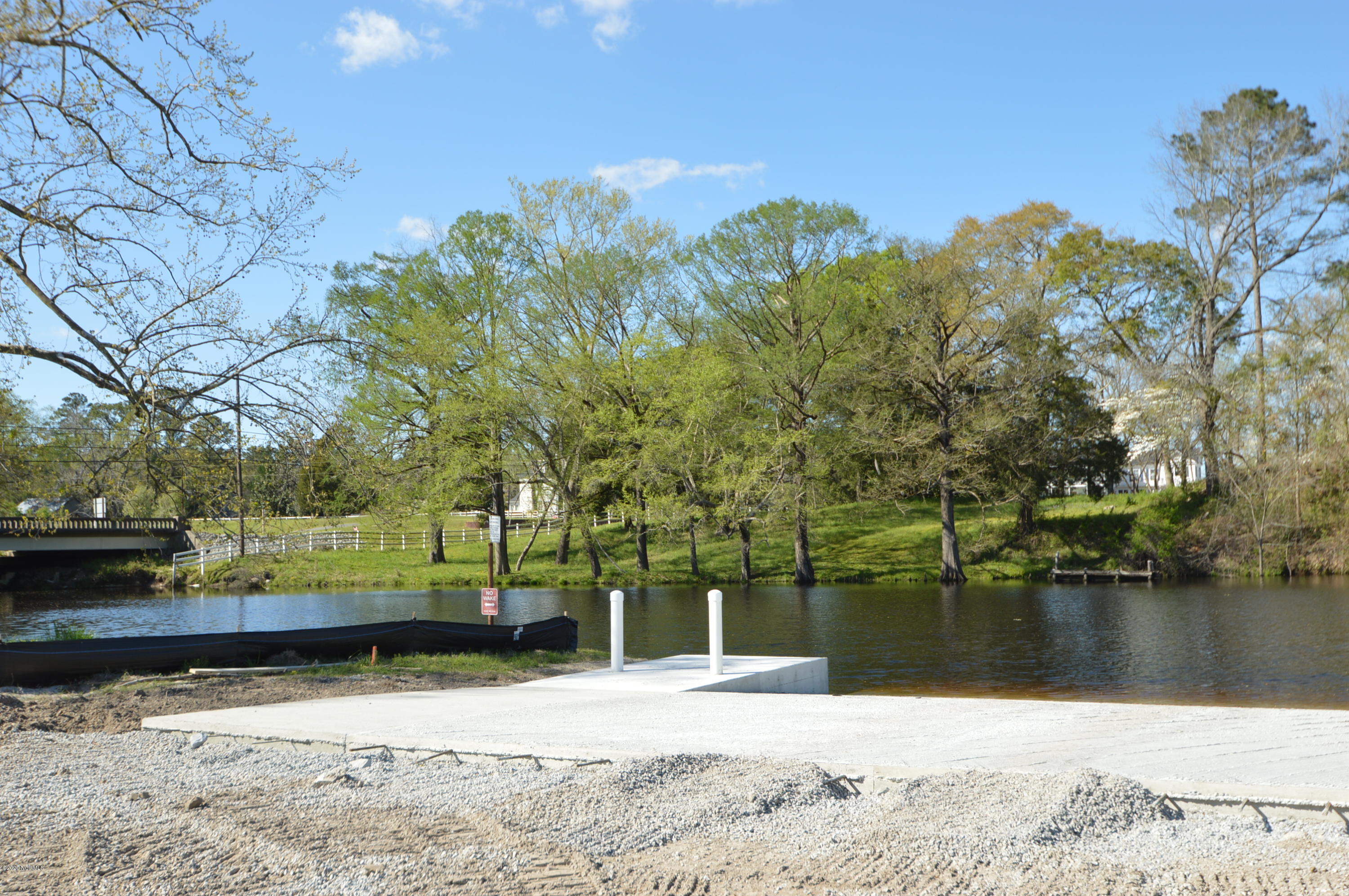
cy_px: 448
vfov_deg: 36.8
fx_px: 1348
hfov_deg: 53.2
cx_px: 674
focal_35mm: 36
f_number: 7.1
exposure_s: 1/200
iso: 125
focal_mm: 24
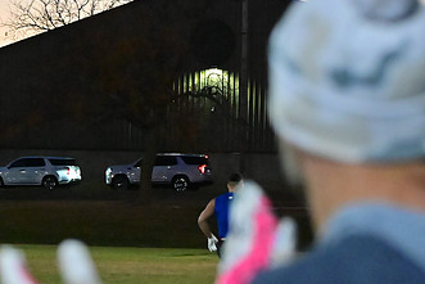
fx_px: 2173
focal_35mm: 184
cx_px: 146
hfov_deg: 11.2
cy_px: 129
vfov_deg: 7.5
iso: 6400
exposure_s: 1/640
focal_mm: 70
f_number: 4
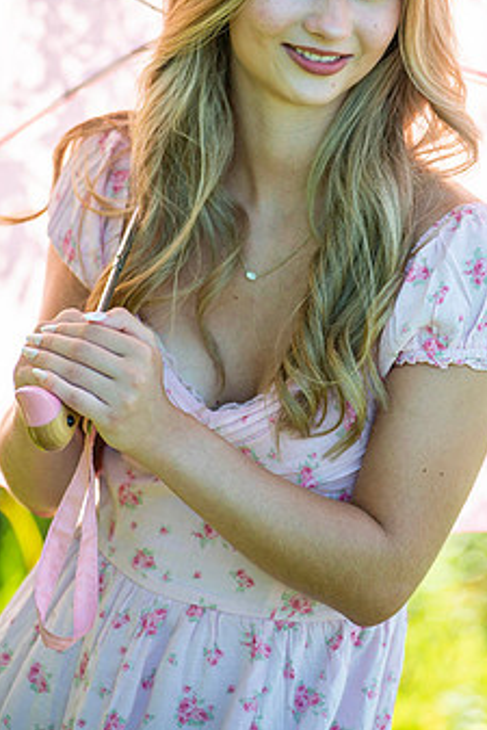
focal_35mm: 207
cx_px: 303
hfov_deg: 6.6
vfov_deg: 9.9
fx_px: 4196
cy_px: 247
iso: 160
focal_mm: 155
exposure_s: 1/1000
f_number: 4
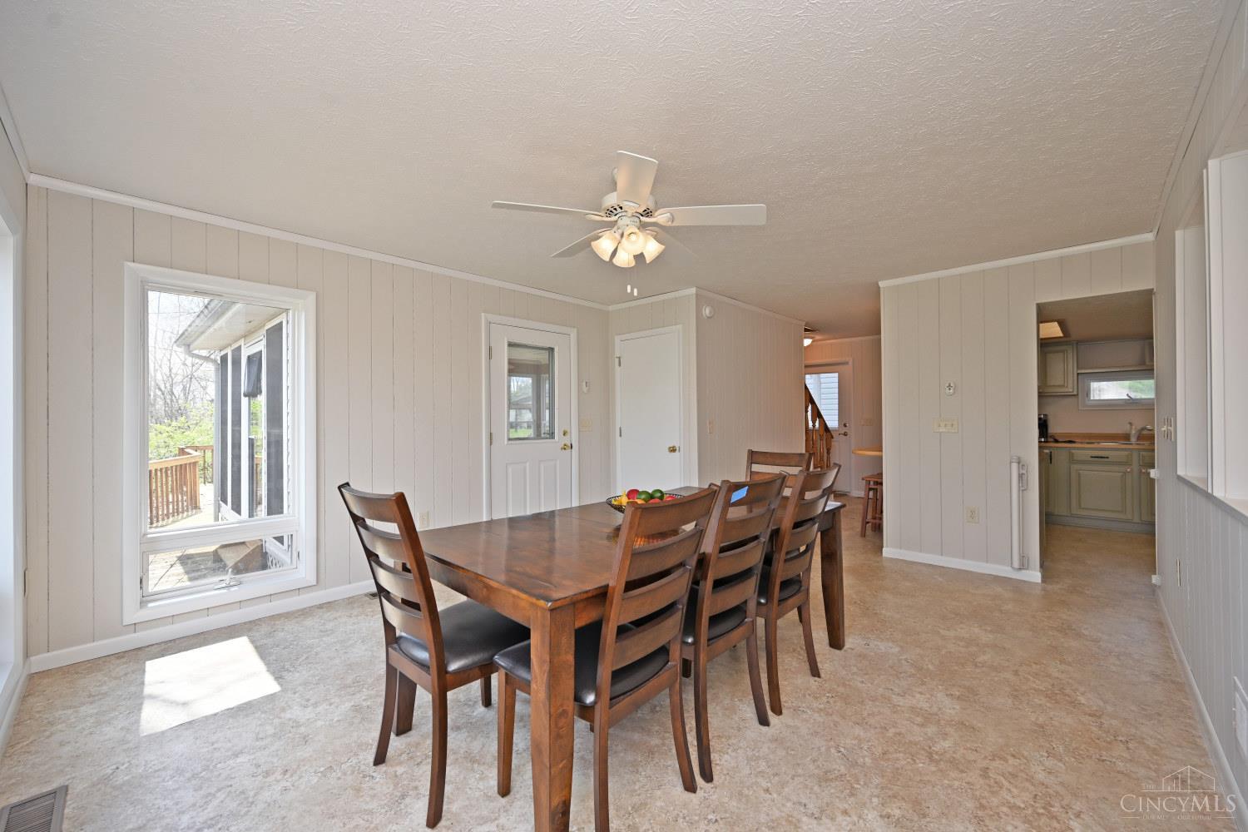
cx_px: 624
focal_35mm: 14
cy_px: 416
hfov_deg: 104.3
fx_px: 485
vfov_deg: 81.2
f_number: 5.6
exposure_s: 1/125
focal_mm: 14
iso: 180
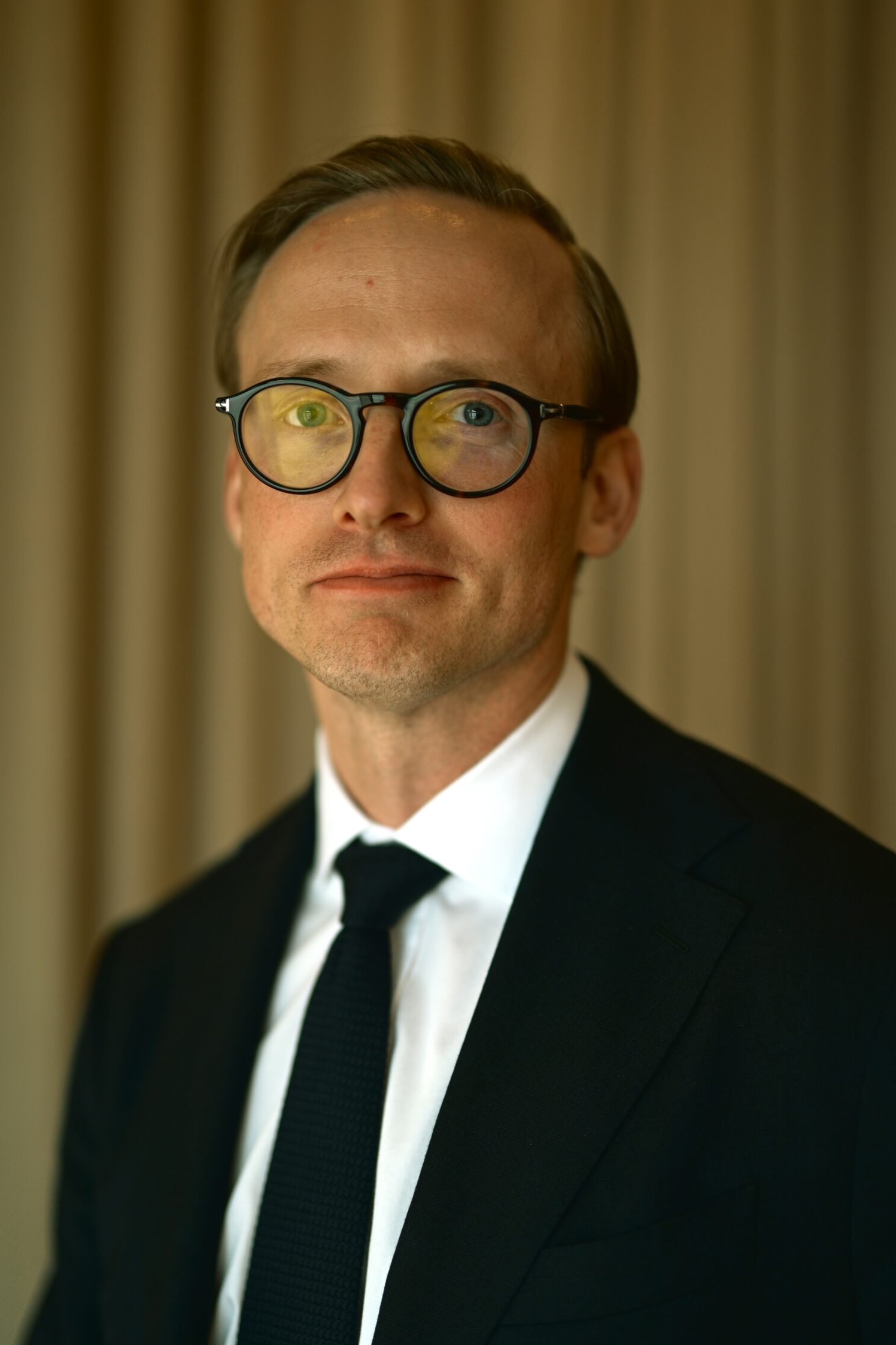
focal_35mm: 57
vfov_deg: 35.0
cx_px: 412
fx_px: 2128
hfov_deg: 23.8
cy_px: 739
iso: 100
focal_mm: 50
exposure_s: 1/250
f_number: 1.2
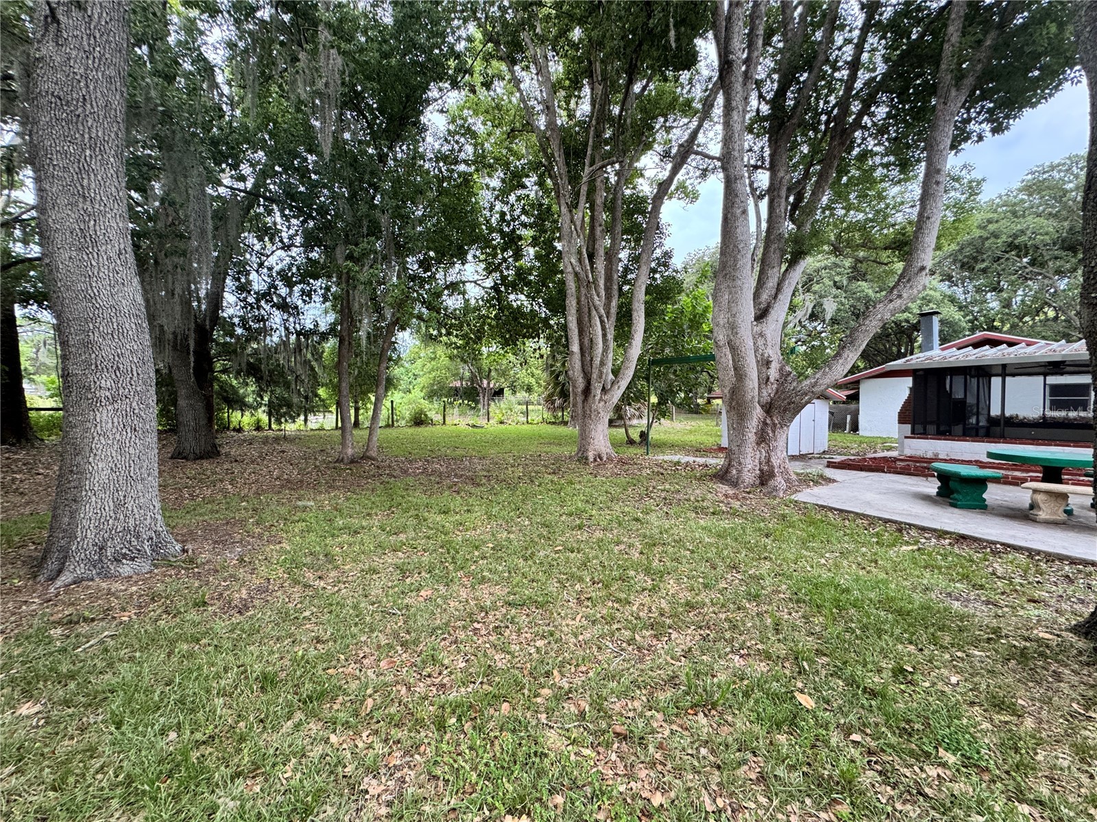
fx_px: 444
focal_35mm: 14
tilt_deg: -1.0
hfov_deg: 102.1
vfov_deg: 85.7
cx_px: 548
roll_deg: -0.2
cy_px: 411
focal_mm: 2.22
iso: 200
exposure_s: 1/99
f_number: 2.2
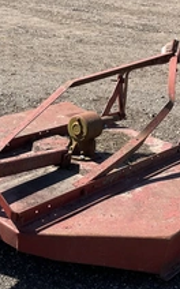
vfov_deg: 35.1
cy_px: 157
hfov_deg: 22.3
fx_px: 456
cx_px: 71
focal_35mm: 58
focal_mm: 3
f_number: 1.8
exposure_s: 1/898
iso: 25
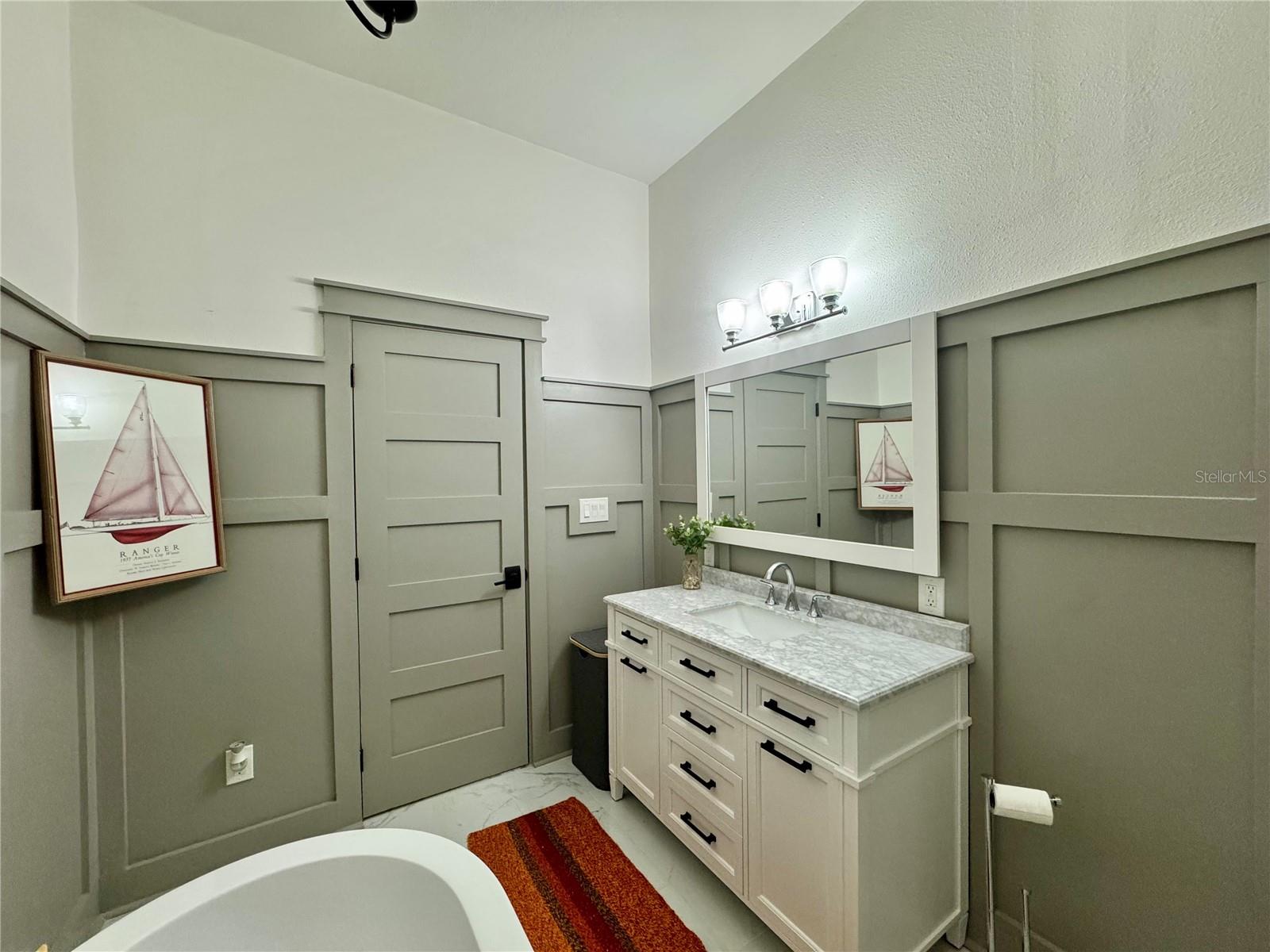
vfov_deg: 85.7
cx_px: 635
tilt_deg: -1.7
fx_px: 514
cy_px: 476
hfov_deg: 102.1
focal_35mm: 14
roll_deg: +1.1
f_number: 2.2
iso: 320
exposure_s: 1/120
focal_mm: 2.22
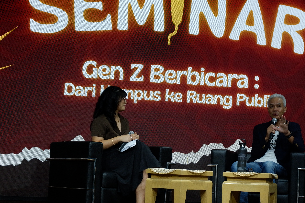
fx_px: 881
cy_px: 124
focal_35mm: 104
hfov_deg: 19.6
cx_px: 193
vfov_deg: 13.2
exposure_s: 1/140
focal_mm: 50
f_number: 5.6
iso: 1600
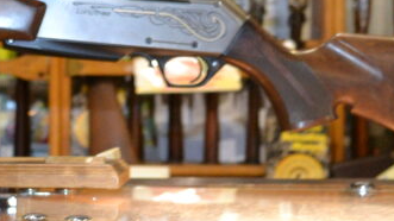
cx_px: 26
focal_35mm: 107
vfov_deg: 11.3
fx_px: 1118
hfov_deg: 19.6
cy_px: 106
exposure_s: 1/60
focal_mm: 22
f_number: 3.8
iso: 2000
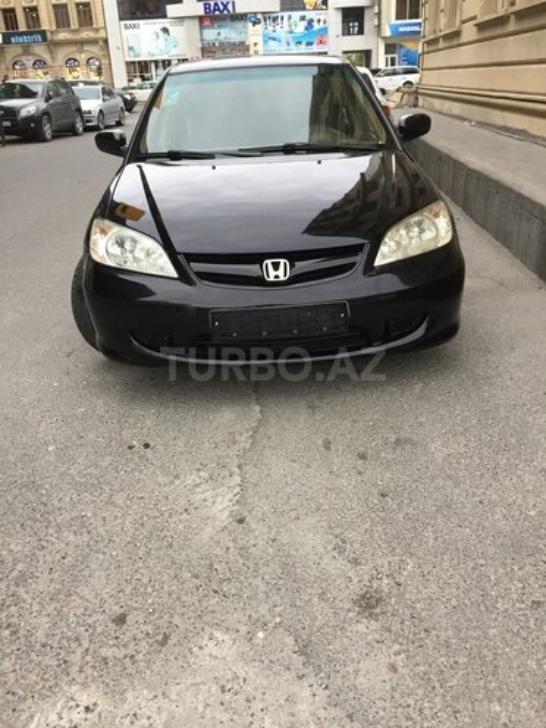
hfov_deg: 48.2
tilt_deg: -24.4
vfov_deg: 61.7
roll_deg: +2.8
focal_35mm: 29
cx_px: 273
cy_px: 364
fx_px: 610
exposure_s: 1/33
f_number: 2.2
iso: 64
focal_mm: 4.15
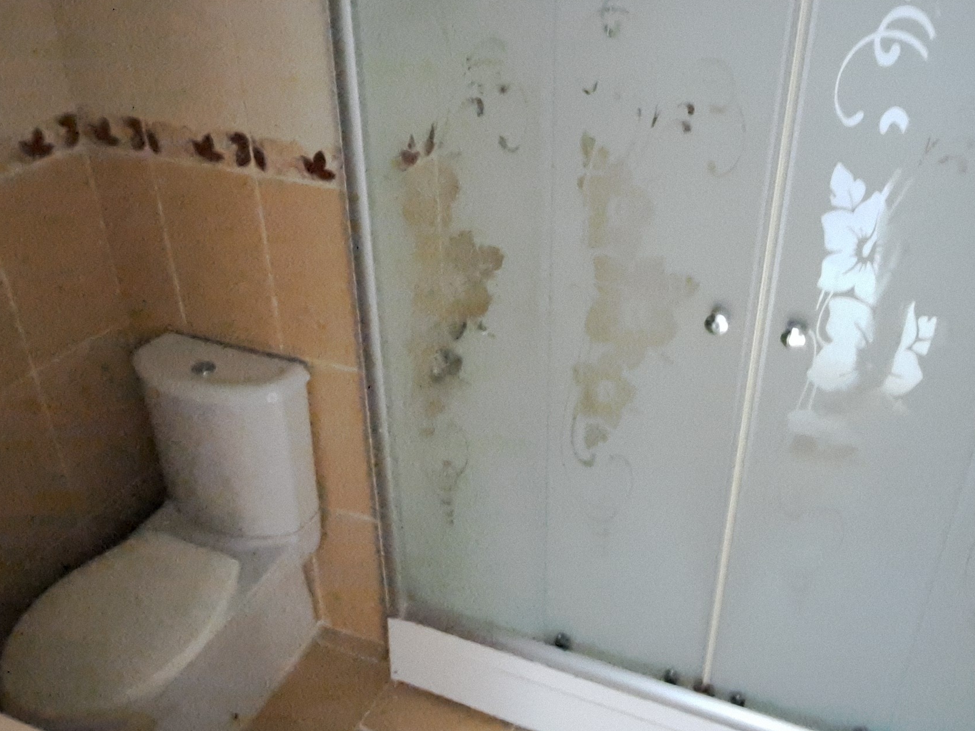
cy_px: 372
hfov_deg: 57.7
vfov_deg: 45.4
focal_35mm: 31
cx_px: 601
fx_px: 873
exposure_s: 1/7
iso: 1600
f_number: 2.2
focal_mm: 1.74
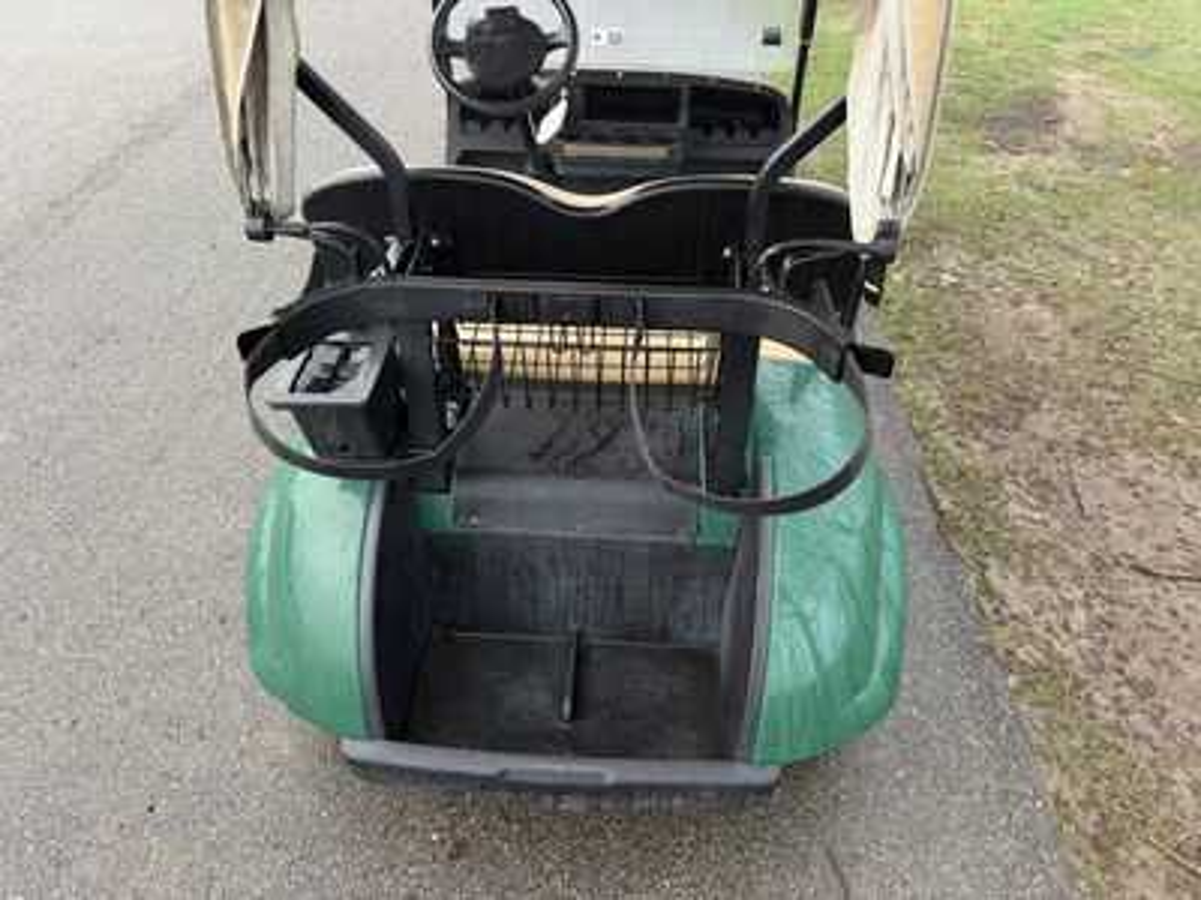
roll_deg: -1.6
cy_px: 450
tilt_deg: -38.8
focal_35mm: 24
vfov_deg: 56.8
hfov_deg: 71.6
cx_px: 600
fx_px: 833
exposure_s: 1/90
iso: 200
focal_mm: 6.76
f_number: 1.78
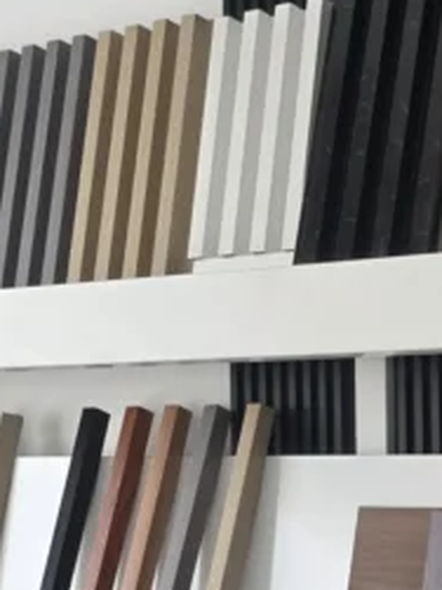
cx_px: 475
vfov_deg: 20.7
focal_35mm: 94
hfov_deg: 15.3
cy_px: 437
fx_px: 1602
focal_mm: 6.3
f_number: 1.7
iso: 160
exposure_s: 1/100
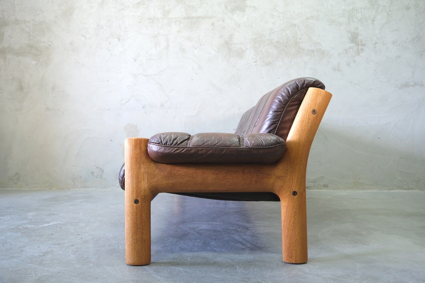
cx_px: 212
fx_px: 354
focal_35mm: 30
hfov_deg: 61.9
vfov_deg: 43.6
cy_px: 142
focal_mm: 20.2
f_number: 4
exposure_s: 1/28
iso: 1250
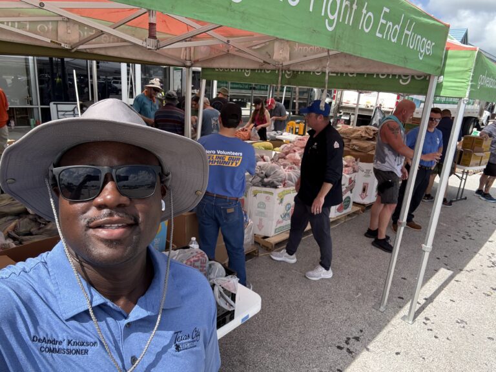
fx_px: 330
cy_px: 186
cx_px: 248
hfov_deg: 73.9
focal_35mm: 23
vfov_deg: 58.9
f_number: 1.9
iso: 32
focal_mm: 2.69
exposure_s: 1/515
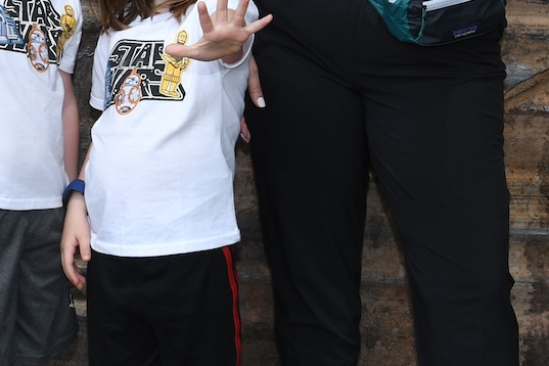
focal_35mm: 134
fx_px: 2043
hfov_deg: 15.2
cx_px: 70
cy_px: -83
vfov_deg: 10.1
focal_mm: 24
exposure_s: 1/160
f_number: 6.3
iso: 100
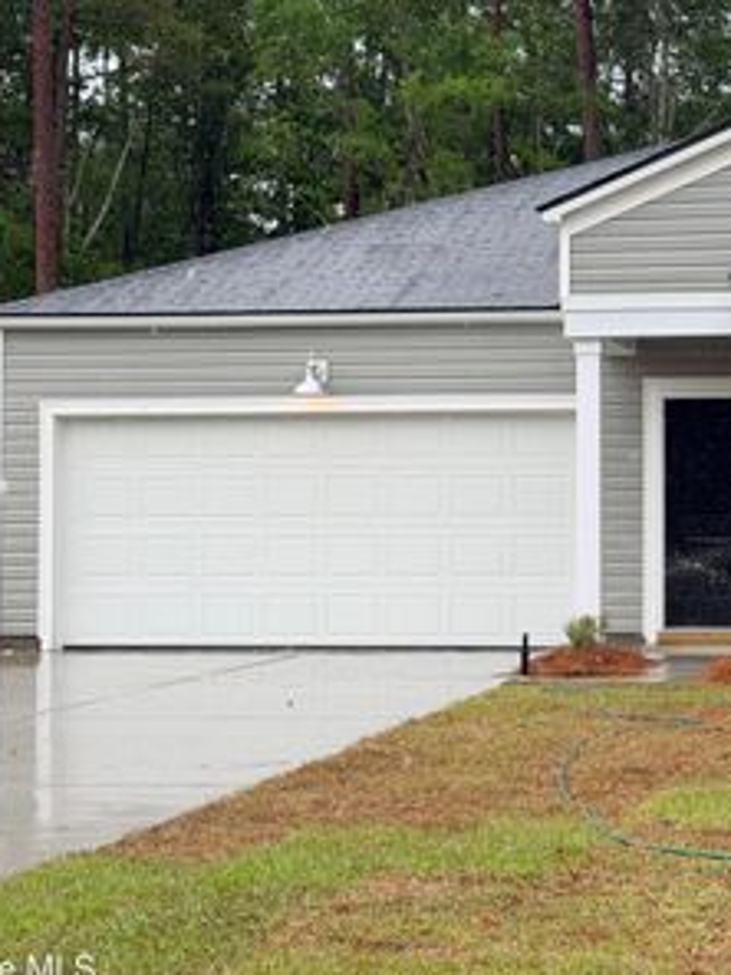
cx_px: 655
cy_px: 407
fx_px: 2281
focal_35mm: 81
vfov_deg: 24.1
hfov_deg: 17.9
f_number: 1.78
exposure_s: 1/865
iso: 64
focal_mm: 6.76
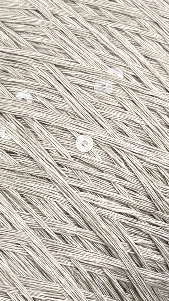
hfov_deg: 39.9
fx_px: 231
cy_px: 135
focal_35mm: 29
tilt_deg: -58.4
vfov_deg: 65.9
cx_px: 104
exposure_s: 1/1437
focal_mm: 6.76
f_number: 1.78
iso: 80
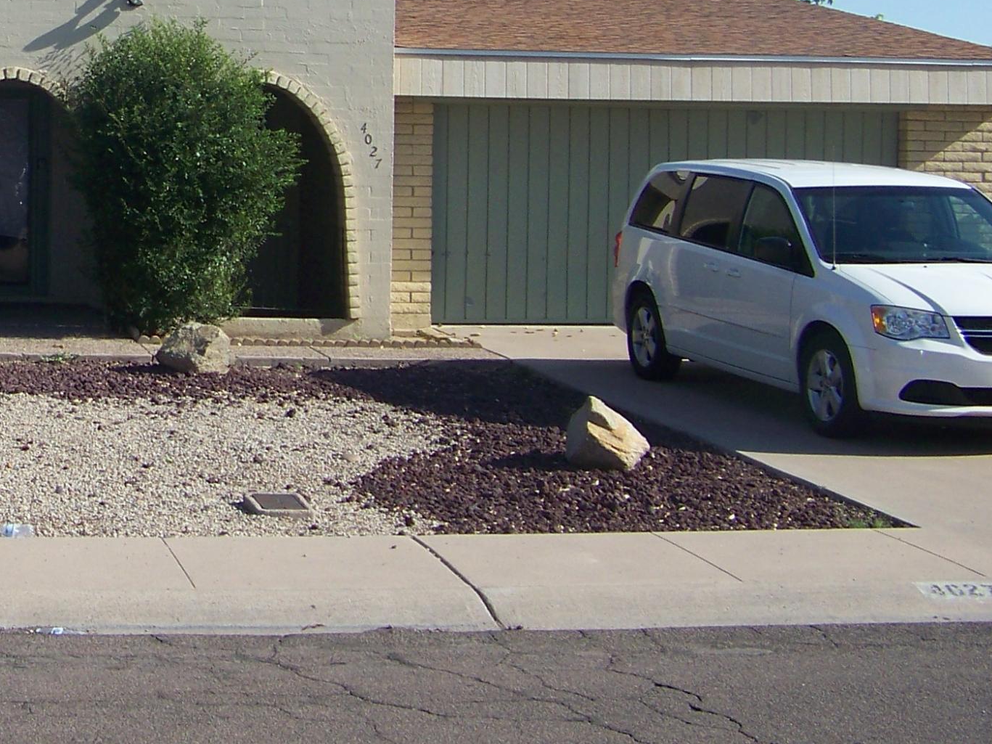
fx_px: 2264
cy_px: 28
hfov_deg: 23.6
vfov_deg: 18.3
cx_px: -27
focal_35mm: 79
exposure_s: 1/800
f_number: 2.8
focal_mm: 5.85
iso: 64
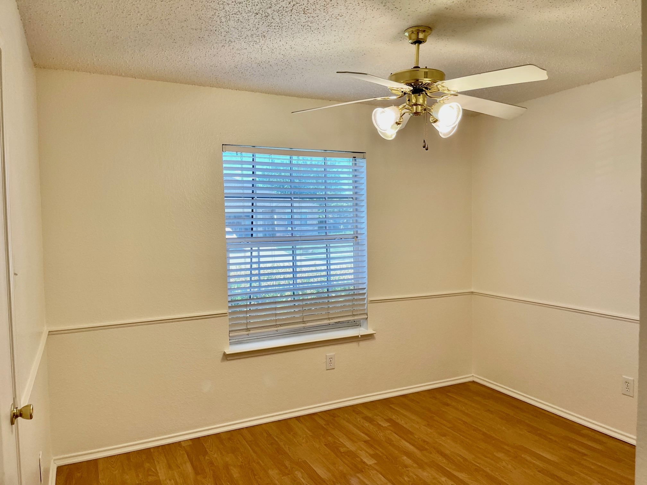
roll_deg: +1.0
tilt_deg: -1.2
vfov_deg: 53.1
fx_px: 486
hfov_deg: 67.3
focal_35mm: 26
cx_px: 324
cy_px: 242
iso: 80
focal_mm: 5.1
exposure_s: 1/120
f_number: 1.6
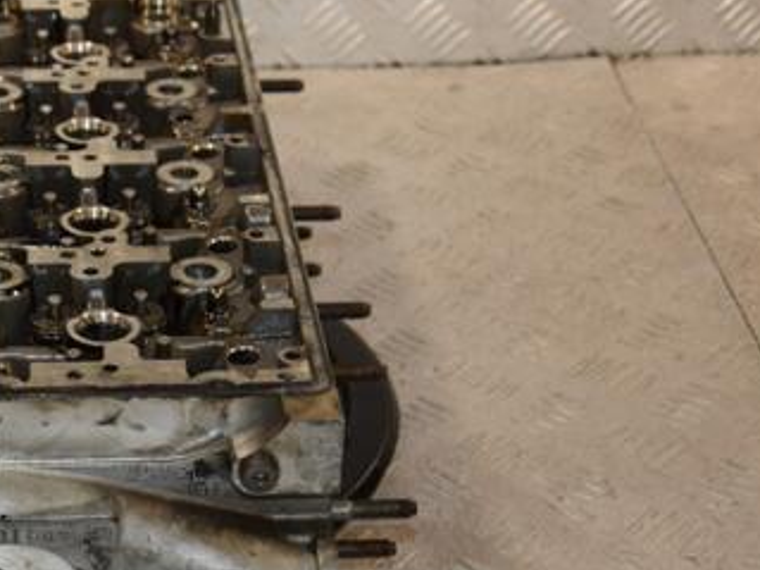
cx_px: 100
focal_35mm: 95
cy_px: 343
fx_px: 2083
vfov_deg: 15.6
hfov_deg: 20.3
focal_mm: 35
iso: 800
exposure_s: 1/200
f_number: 5.6
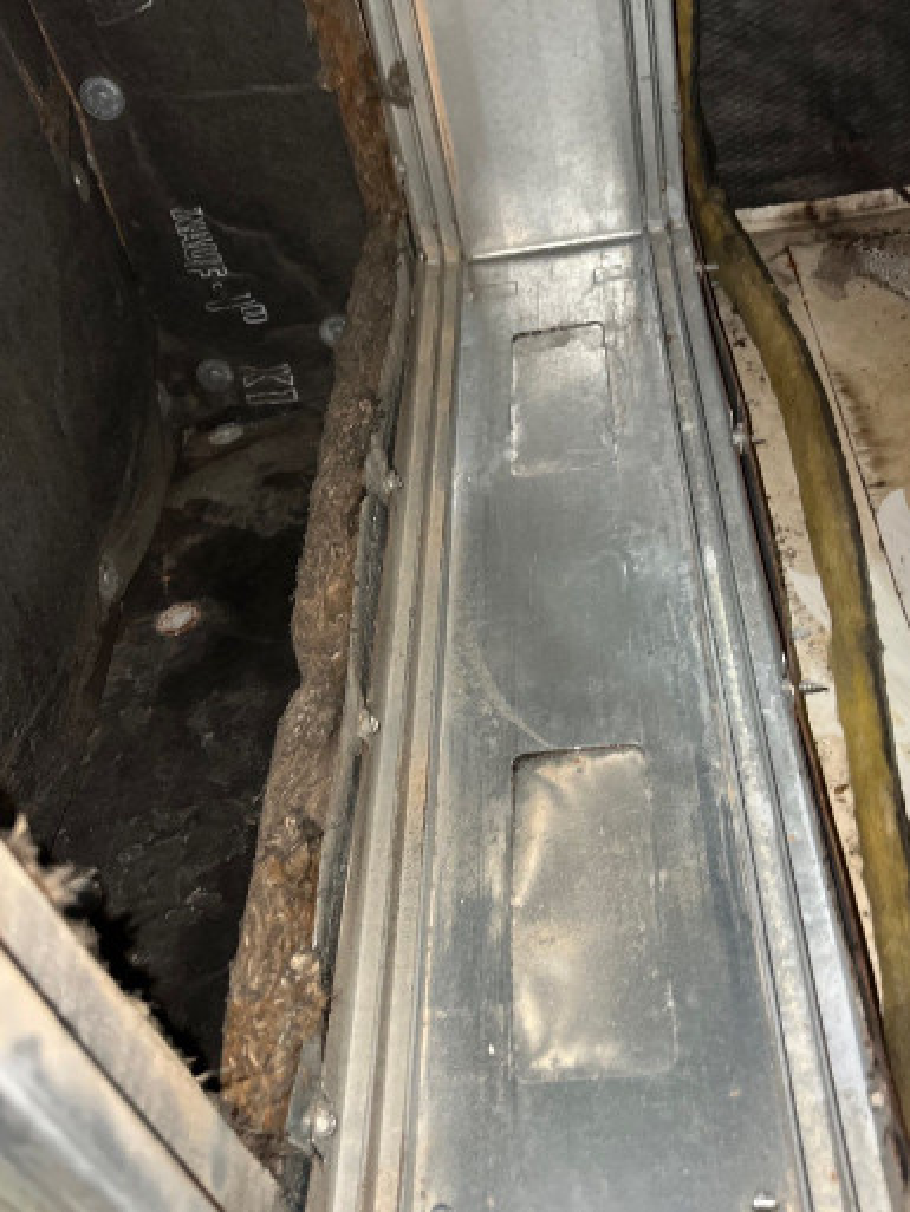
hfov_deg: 48.2
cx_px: 455
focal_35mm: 29
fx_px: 1016
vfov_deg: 61.6
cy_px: 606
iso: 32
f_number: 2.2
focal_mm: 4.2
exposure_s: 1/123
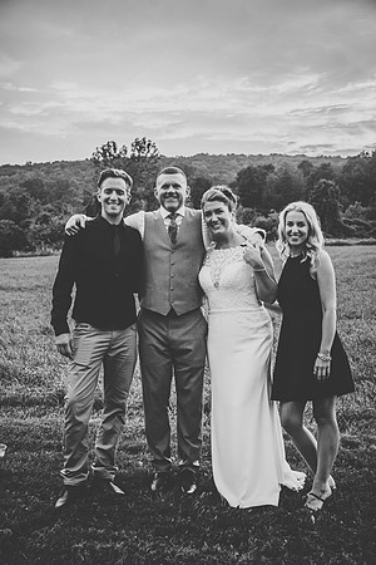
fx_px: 862
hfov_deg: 24.6
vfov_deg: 36.2
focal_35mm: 55
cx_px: 188
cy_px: 282
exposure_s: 1/200
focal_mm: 55
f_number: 6.3
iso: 800
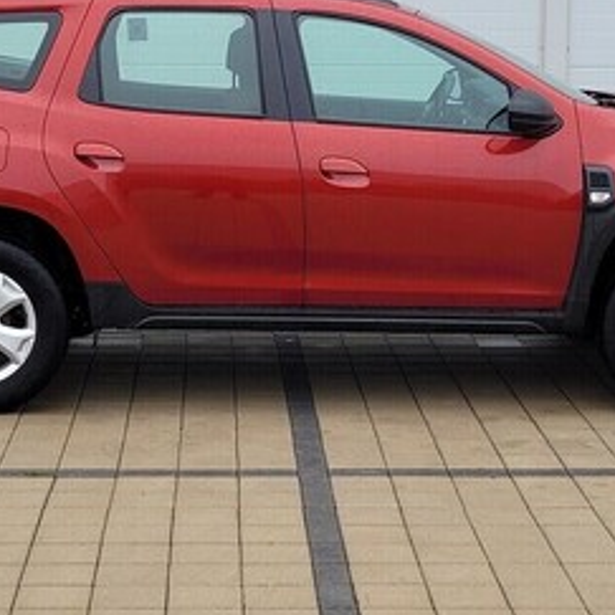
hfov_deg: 32.8
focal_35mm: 52
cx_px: 319
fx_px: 1045
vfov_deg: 32.4
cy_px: 181
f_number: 1.8
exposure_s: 1/196
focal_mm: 5.4
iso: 40
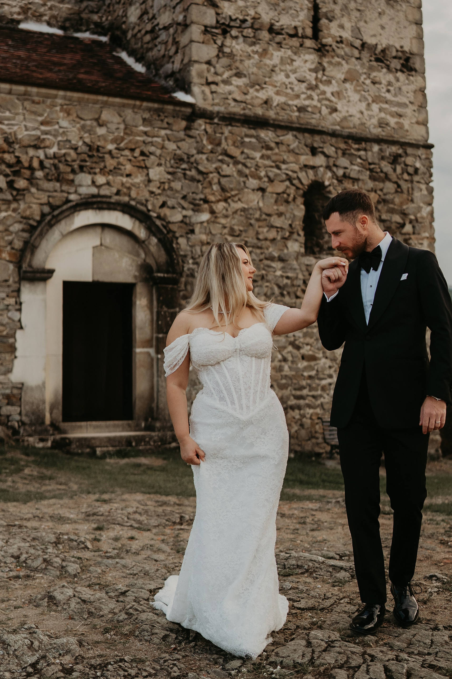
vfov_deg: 41.8
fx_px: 885
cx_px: 264
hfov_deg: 28.6
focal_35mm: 47
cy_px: 288
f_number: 1.8
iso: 640
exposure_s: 1/4000
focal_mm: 35
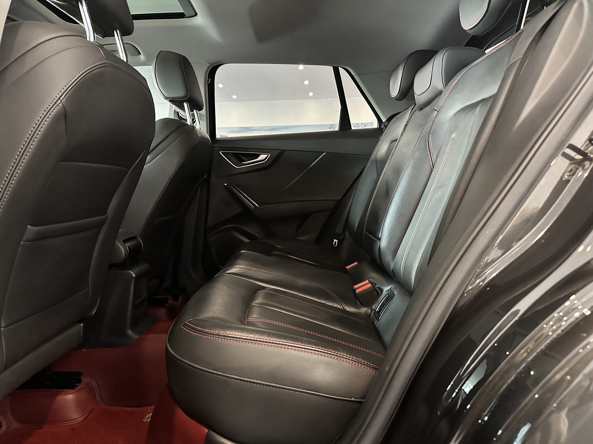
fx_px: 411
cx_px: 296
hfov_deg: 71.6
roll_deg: +0.3
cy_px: 222
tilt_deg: -4.8
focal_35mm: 24
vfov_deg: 56.8
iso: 800
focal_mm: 6.86
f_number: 1.78
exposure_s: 1/60
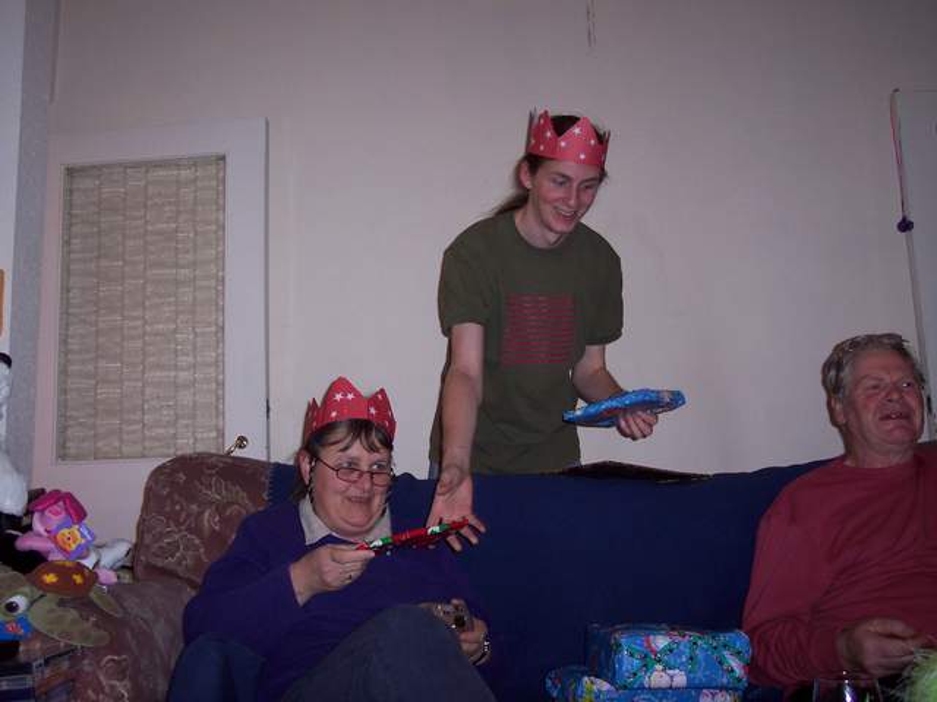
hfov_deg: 49.0
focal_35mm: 38
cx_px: 468
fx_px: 1029
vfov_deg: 37.7
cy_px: 351
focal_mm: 8
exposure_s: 1/30
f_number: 2.8
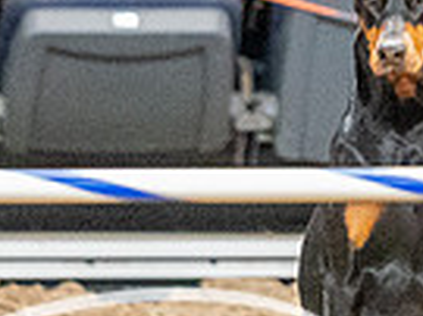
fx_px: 17215
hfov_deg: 1.4
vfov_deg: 1.1
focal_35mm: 1410
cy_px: -175
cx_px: 477
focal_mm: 200
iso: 10000
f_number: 2.8
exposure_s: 1/250
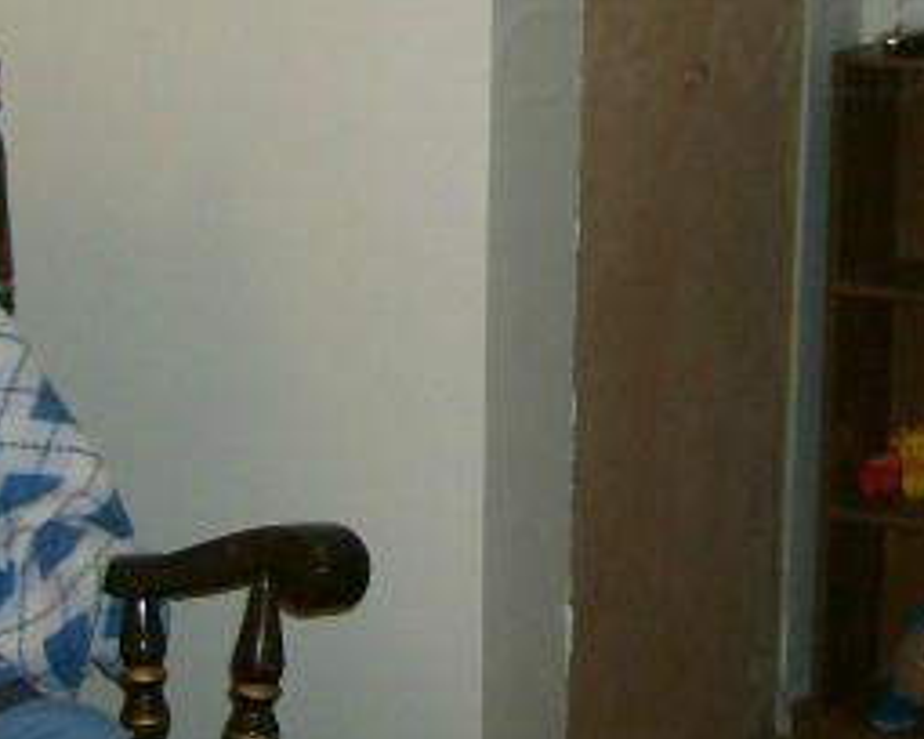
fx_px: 2407
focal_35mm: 88
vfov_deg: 17.2
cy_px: 51
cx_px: 714
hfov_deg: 21.5
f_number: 2.8
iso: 200
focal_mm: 6
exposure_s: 1/60
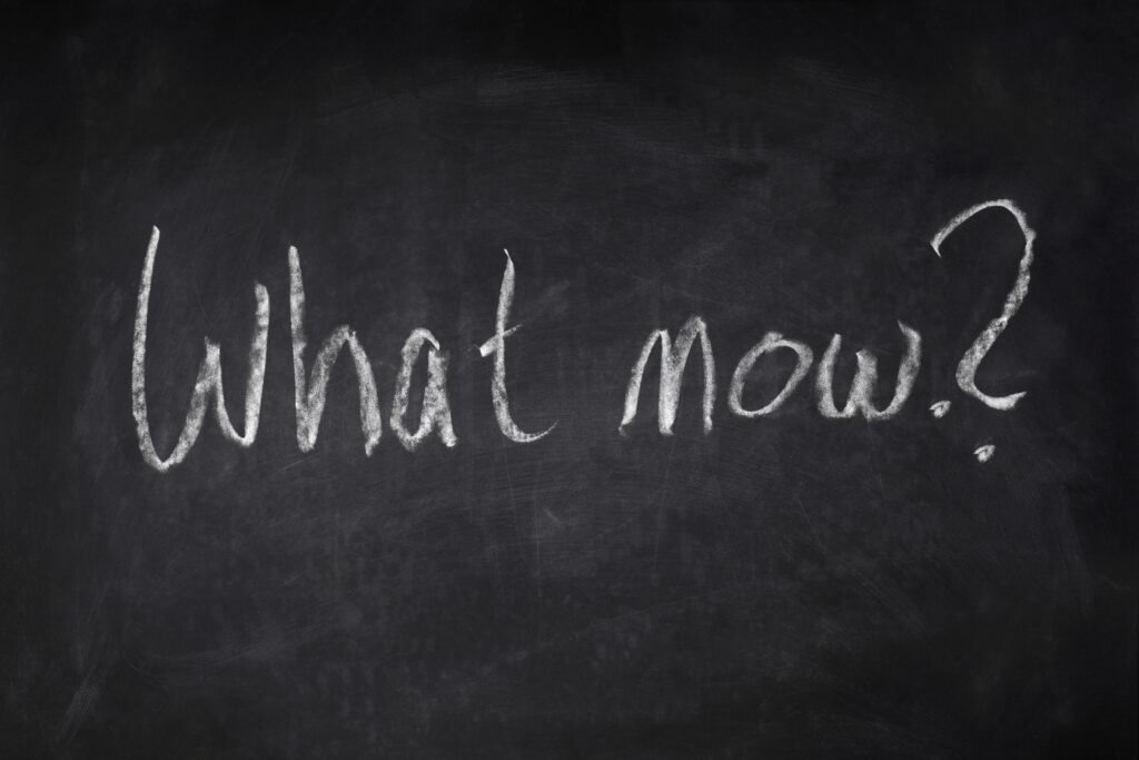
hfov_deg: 28.6
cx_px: 570
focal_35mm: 70
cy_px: 380
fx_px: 2231
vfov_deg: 19.3
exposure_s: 1/160
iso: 100
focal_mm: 47
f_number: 8
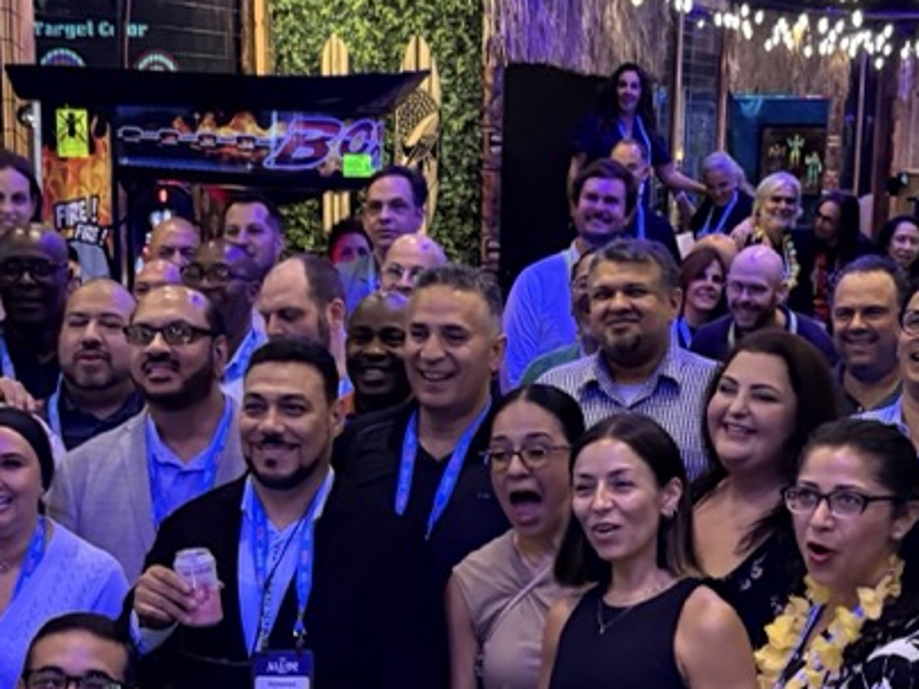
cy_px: 589
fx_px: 2018
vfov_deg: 19.1
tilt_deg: -13.4
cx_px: 471
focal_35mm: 76
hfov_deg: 25.7
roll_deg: -0.9
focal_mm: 6.76
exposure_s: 1/30
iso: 1000
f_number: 1.78
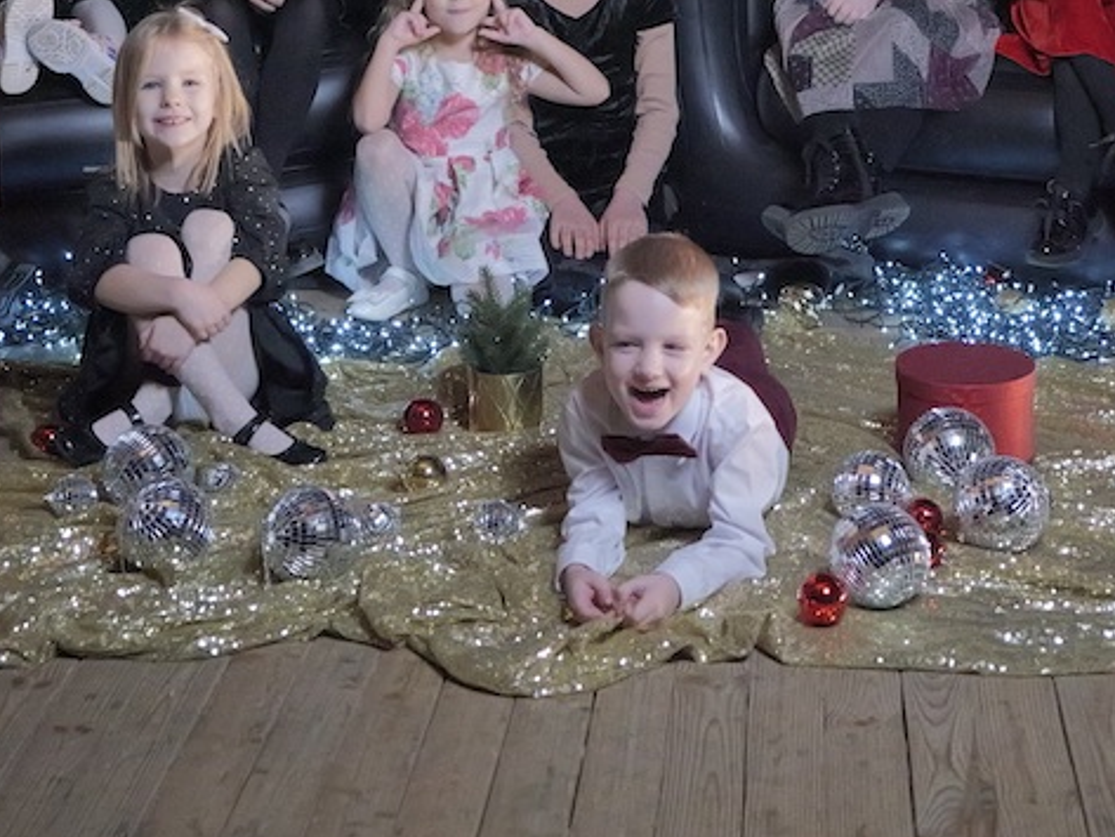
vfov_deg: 18.3
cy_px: -39
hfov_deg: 25.0
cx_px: 570
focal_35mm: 78
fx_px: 2513
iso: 8000
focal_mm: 18
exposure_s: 1/500
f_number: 1.7
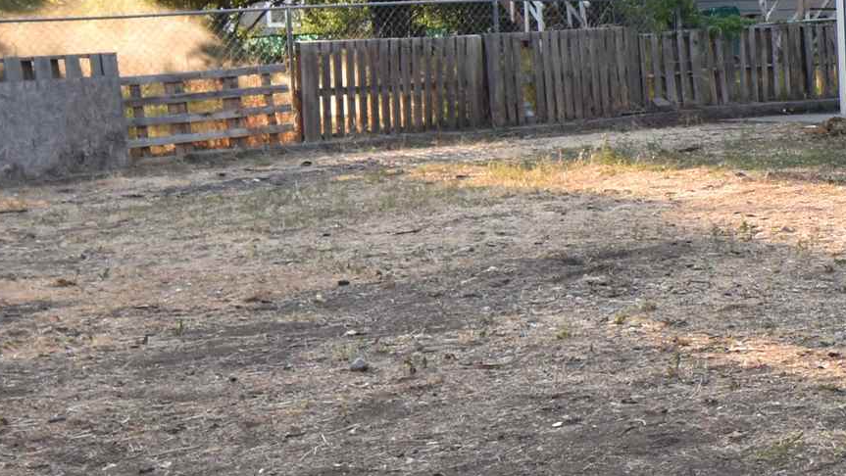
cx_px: 1258
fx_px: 1882
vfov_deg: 14.4
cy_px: 227
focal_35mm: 84
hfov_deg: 21.4
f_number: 8
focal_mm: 15
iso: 400
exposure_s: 1/160
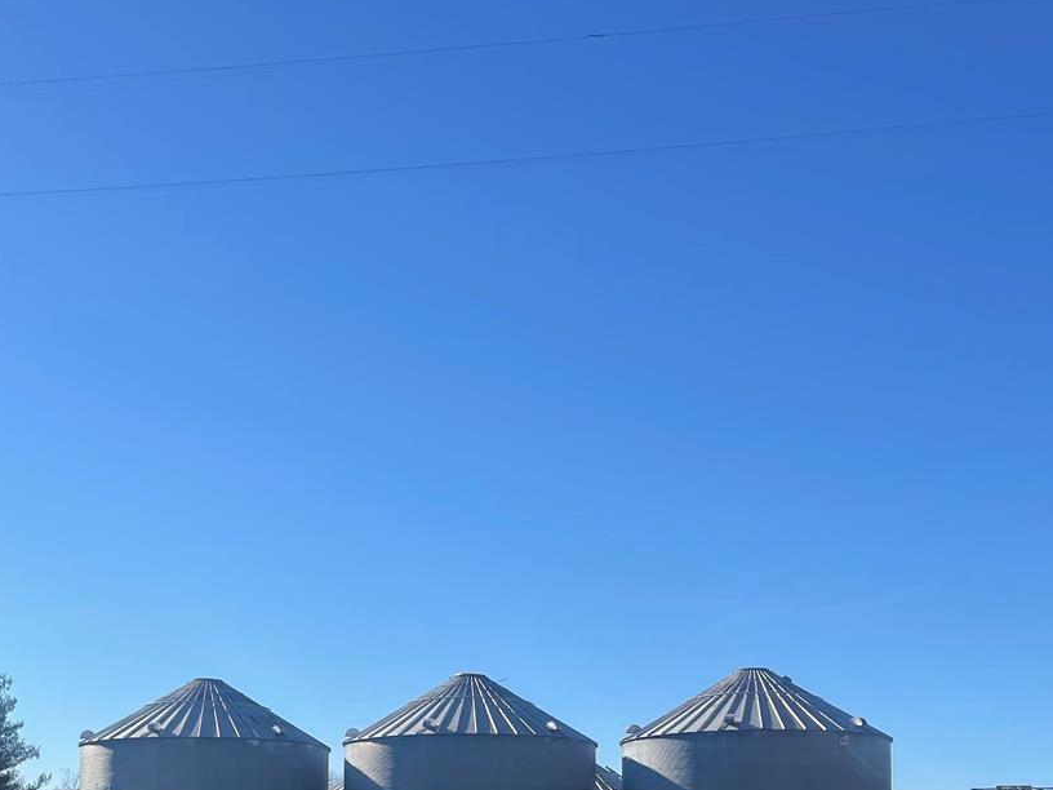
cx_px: 428
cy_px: 747
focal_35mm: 51
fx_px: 1551
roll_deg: -0.3
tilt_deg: +4.7
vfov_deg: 27.3
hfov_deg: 37.4
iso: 32
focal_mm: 5.1
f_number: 1.6
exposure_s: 1/3559
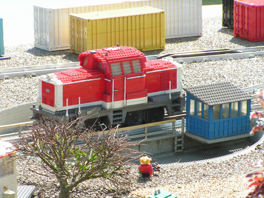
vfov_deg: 6.2
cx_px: 132
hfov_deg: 8.2
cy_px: 99
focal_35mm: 240
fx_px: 1830
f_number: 4.5
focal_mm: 39.8
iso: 50
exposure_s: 1/160
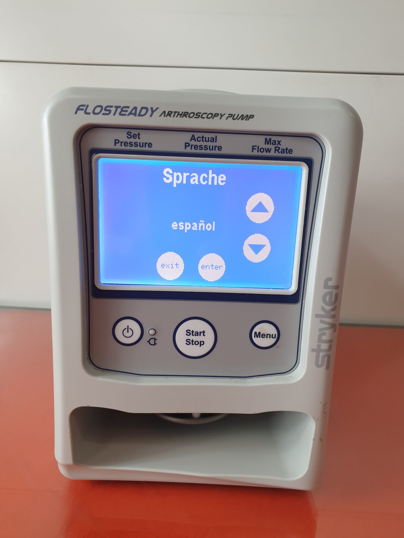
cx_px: 202
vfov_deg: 67.3
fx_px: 405
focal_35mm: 26
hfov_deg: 53.1
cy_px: 269
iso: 125
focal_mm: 4.3
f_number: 2.4
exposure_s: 1/50
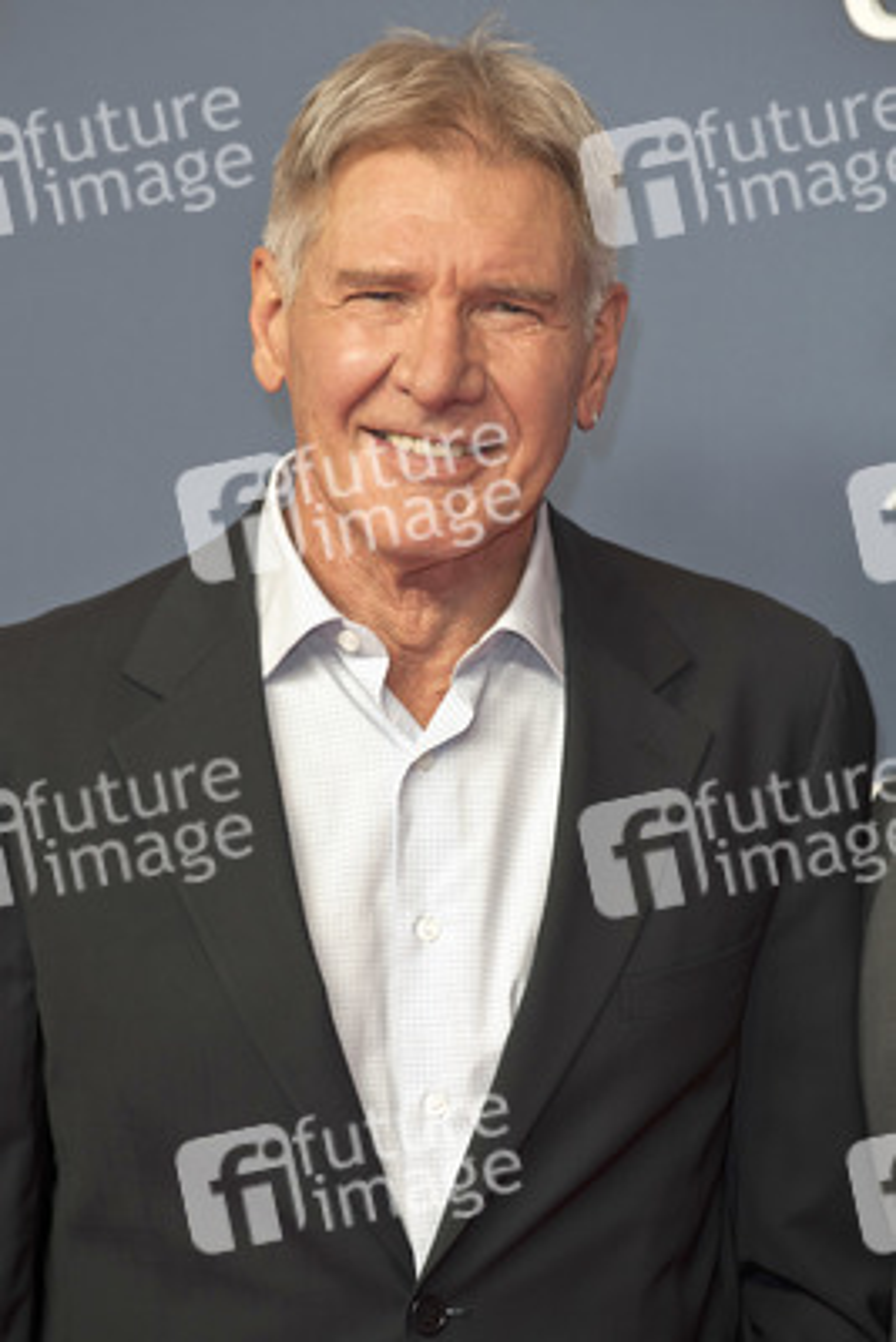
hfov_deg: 10.2
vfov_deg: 15.2
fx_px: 5035
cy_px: 671
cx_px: 448
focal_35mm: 135
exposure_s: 1/125
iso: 1000
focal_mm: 135
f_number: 5
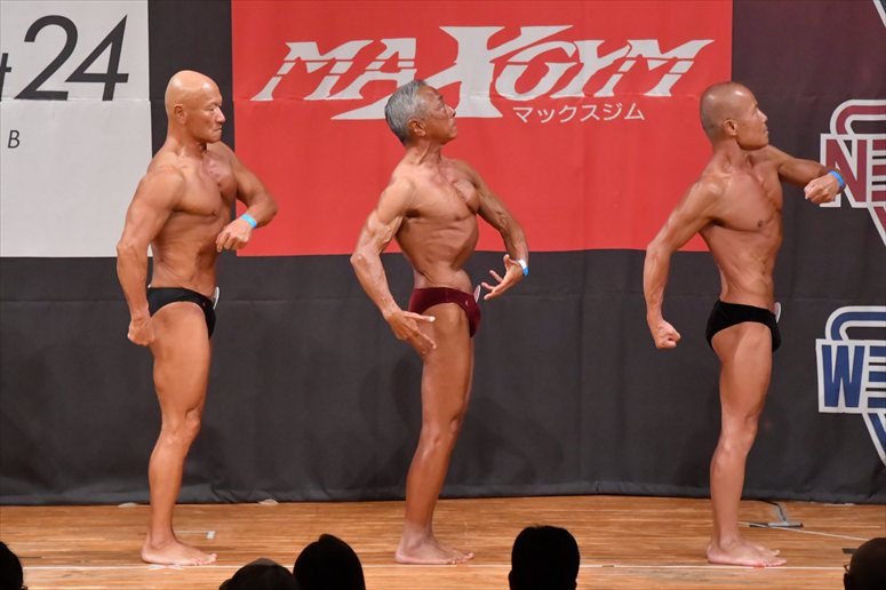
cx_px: 443
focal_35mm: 285
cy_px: 295
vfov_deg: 4.8
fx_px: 7011
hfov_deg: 7.2
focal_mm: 190
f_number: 5.6
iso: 9000
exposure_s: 1/400
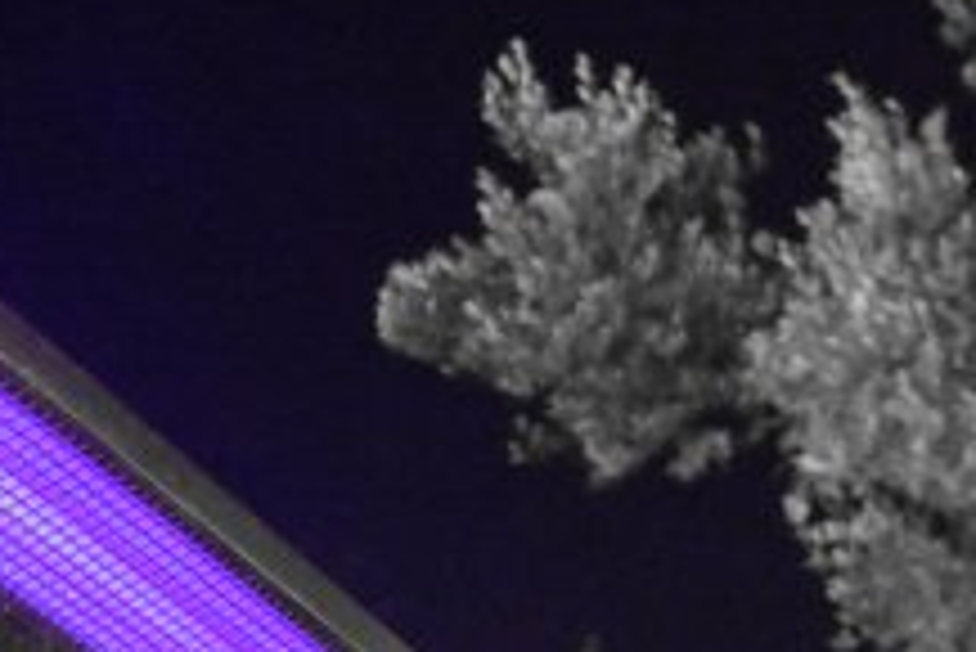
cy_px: 211
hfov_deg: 25.6
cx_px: 49
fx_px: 2062
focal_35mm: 76
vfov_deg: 17.9
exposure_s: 1/13
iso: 12800
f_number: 3.5
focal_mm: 18
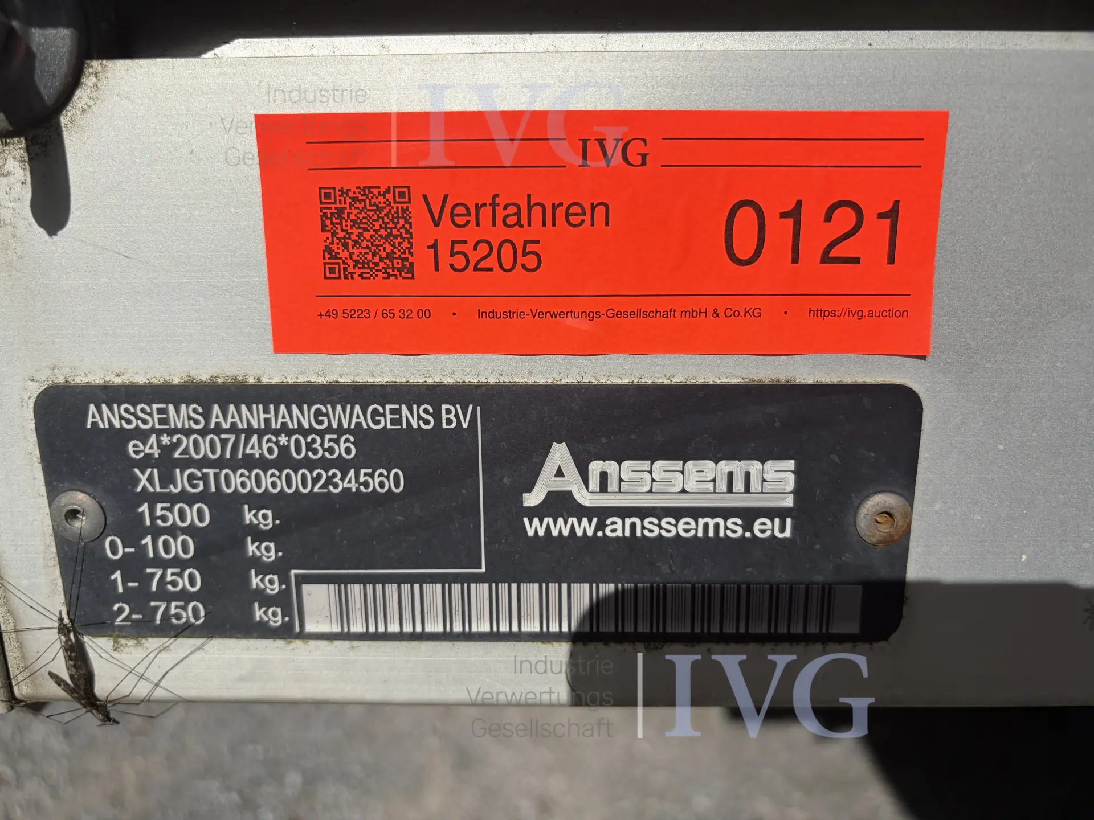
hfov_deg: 67.3
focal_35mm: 26
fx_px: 822
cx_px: 547
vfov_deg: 53.1
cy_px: 410
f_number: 1.6
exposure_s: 1/8850
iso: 50
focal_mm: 5.96
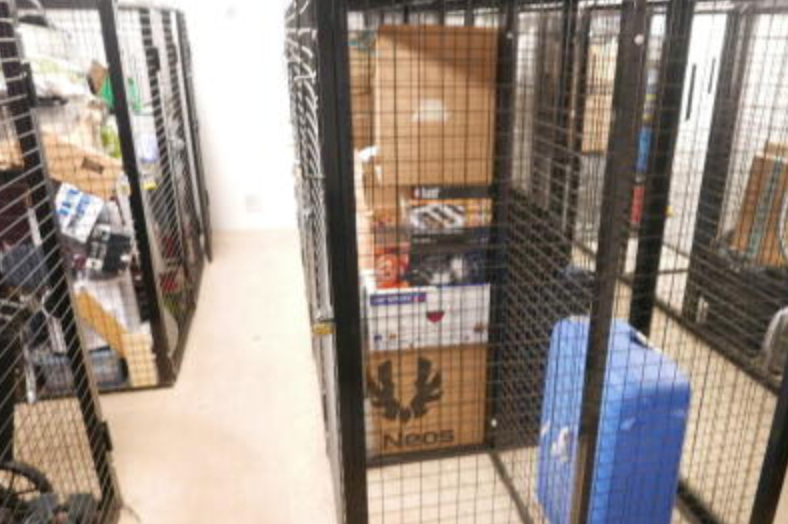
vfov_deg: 44.8
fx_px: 634
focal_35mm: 29
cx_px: 450
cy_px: 299
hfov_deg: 63.4
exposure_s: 1/50
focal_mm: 10.9
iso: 1600
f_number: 1.7
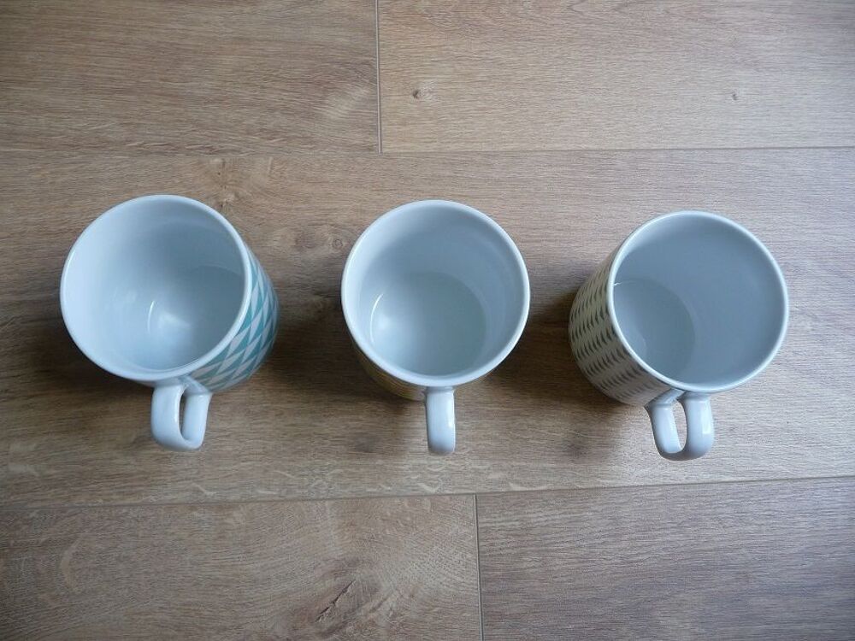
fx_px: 692
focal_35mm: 28
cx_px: 428
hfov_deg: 63.4
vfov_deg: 49.7
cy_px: 320
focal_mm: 4.7
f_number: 3.3
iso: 100
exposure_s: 1/40
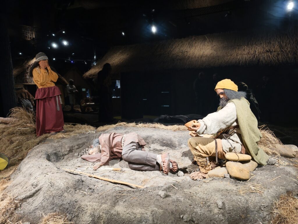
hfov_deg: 71.6
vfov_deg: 56.8
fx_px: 207
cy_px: 112
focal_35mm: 24
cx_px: 149
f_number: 1.57
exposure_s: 1/100
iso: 2017
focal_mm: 7
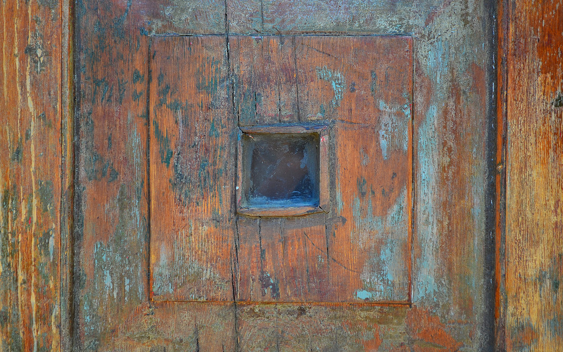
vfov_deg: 15.5
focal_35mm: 85
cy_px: 172
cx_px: 282
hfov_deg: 24.5
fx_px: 1297
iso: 110
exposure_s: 1/30
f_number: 5.6
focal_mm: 55
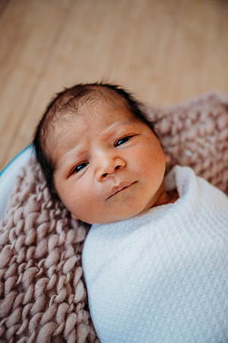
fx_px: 446
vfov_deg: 41.9
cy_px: 172
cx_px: 114
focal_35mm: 47
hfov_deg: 28.6
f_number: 3.5
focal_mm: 47
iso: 500
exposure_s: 1/250
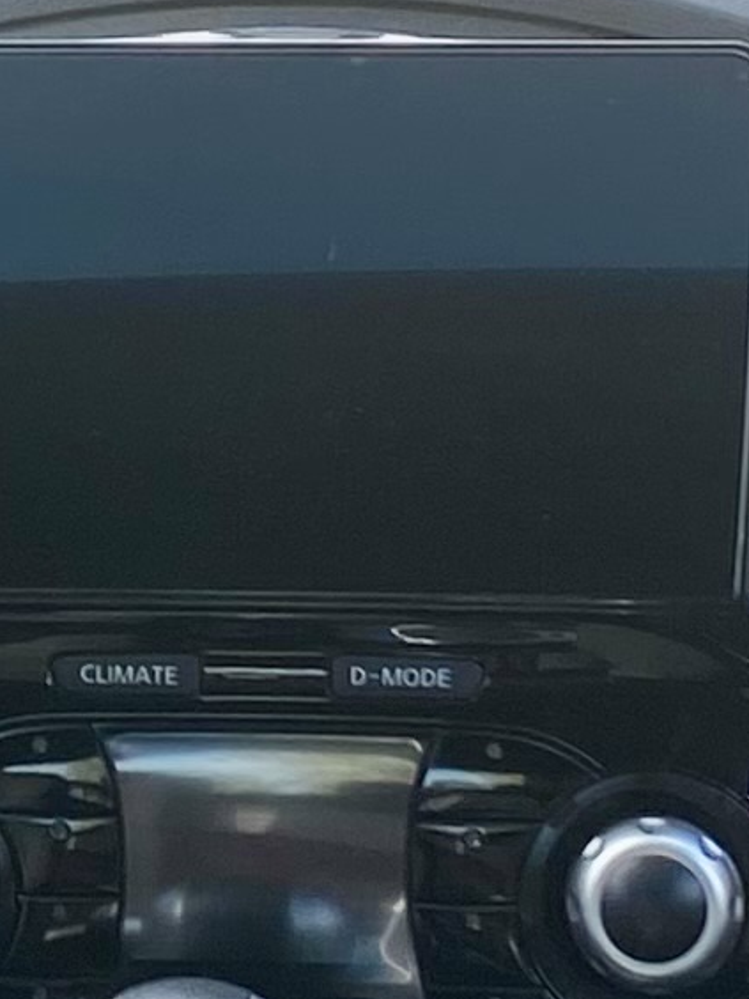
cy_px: 147
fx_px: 5366
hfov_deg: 8.0
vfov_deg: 10.6
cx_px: 53
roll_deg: +0.0
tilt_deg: -6.8
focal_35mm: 186
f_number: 1.8
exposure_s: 1/393
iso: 32
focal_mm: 4.25
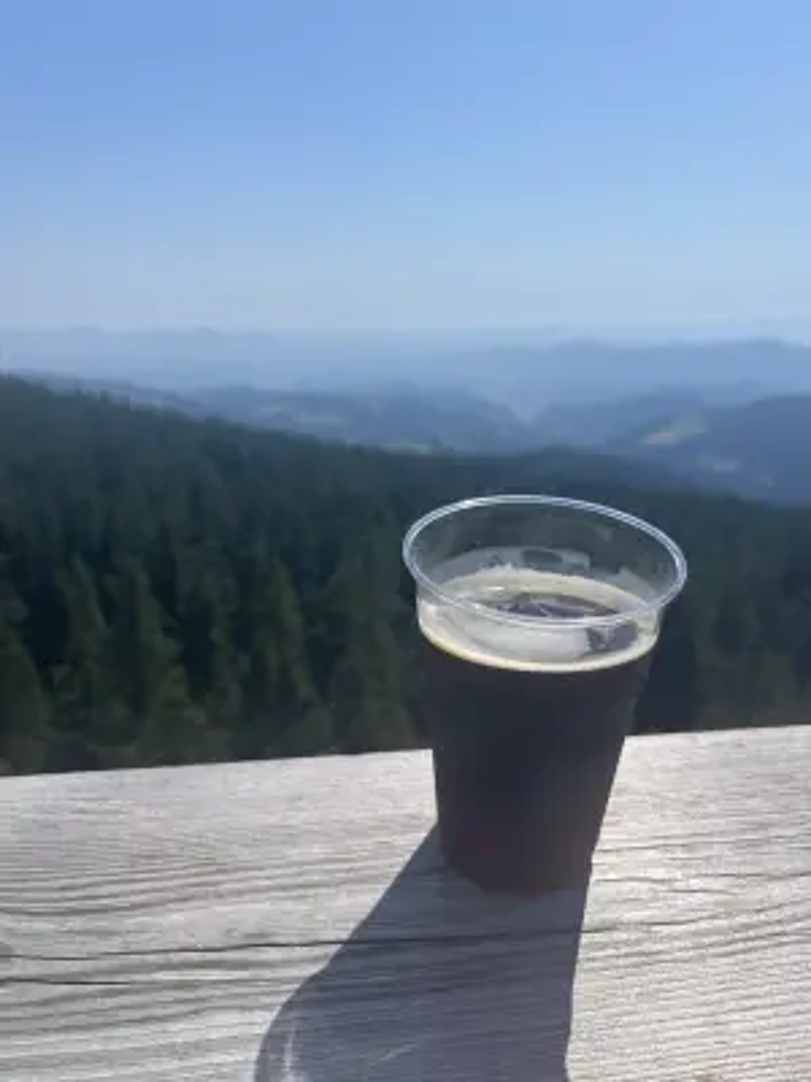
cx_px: 406
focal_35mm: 26
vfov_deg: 67.3
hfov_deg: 53.1
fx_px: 812
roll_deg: +0.8
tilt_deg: -15.3
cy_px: 541
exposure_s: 1/5848
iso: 50
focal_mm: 5.1
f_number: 1.6
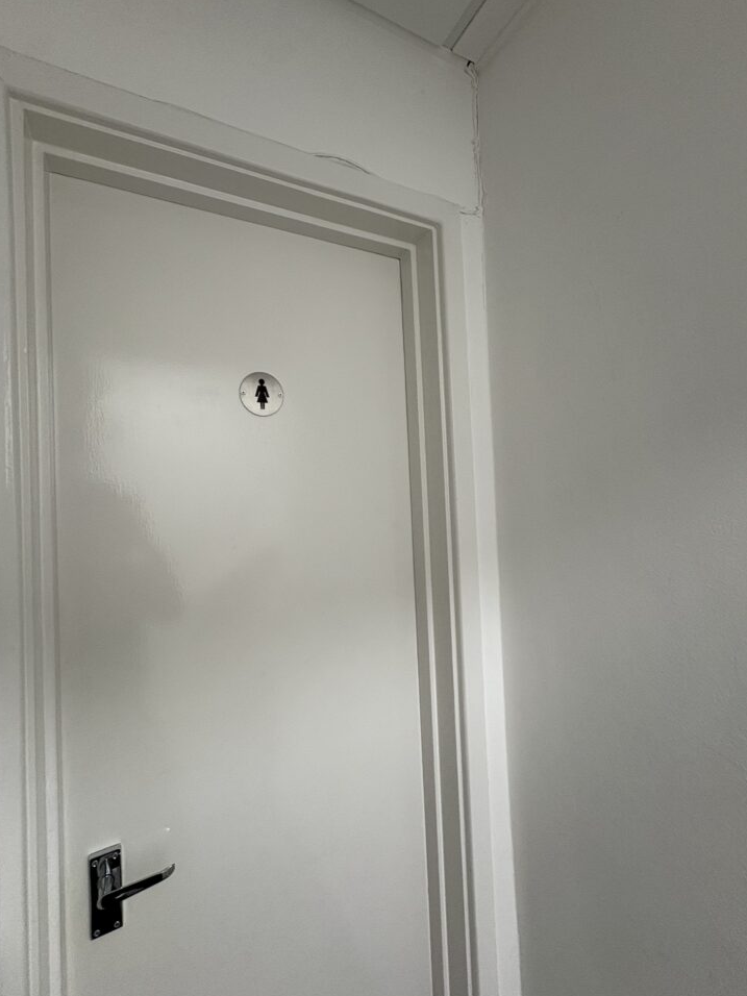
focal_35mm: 15
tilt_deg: +3.3
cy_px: 478
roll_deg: +2.9
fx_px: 432
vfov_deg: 98.1
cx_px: 354
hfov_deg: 81.7
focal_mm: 2.22
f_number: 2.2
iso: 160
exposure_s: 1/50
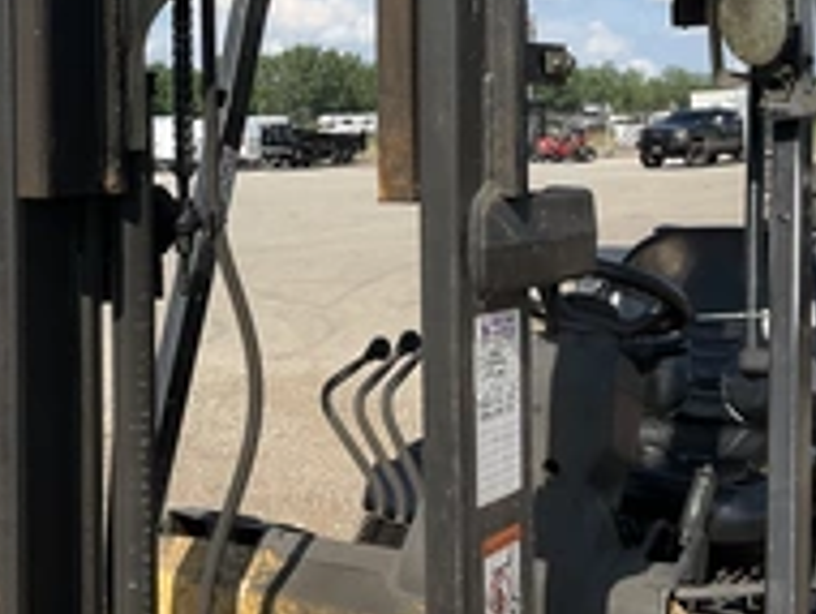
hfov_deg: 31.5
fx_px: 1440
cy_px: 163
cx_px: 309
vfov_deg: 23.9
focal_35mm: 61
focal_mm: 3
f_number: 1.8
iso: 25
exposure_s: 1/1342
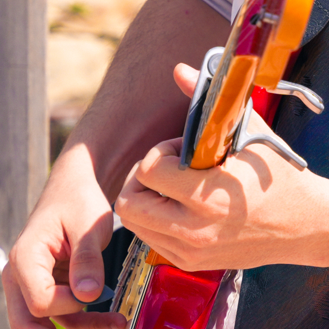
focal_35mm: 450
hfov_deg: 3.9
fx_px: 4839
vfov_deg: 3.9
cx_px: 295
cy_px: -48
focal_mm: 70
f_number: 5
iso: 100
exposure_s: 1/640
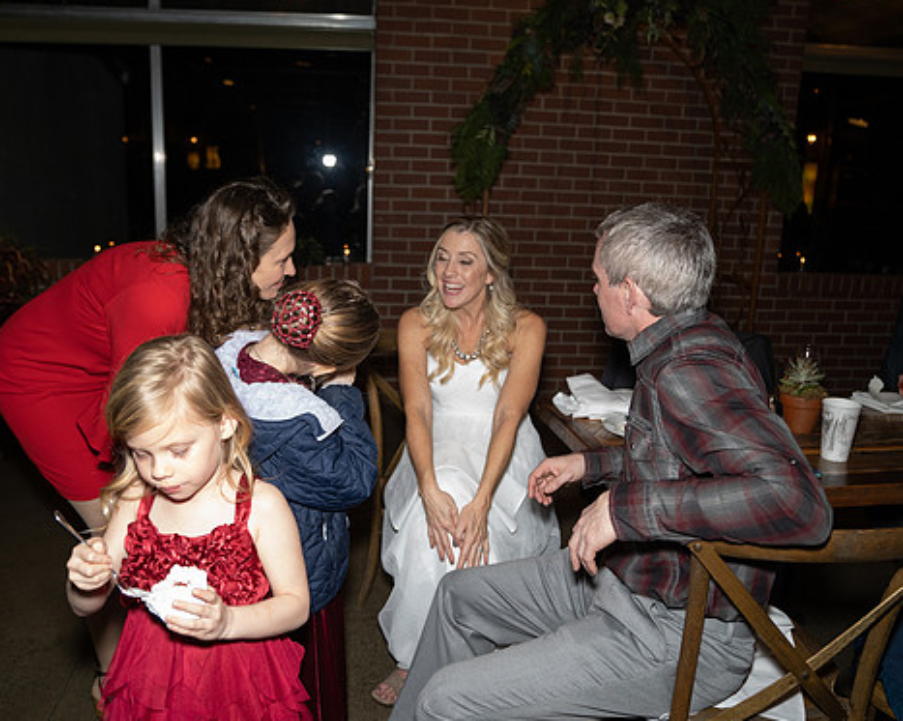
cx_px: 420
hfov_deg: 62.2
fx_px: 748
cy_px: 368
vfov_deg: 51.5
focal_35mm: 28
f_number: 2.8
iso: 2000
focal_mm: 24
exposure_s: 1/160
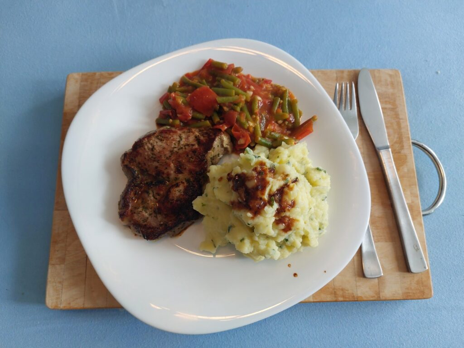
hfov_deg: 69.4
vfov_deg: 54.9
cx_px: 232
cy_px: 174
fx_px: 335
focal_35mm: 25
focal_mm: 5.23
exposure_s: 1/50
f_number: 1.8
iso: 80
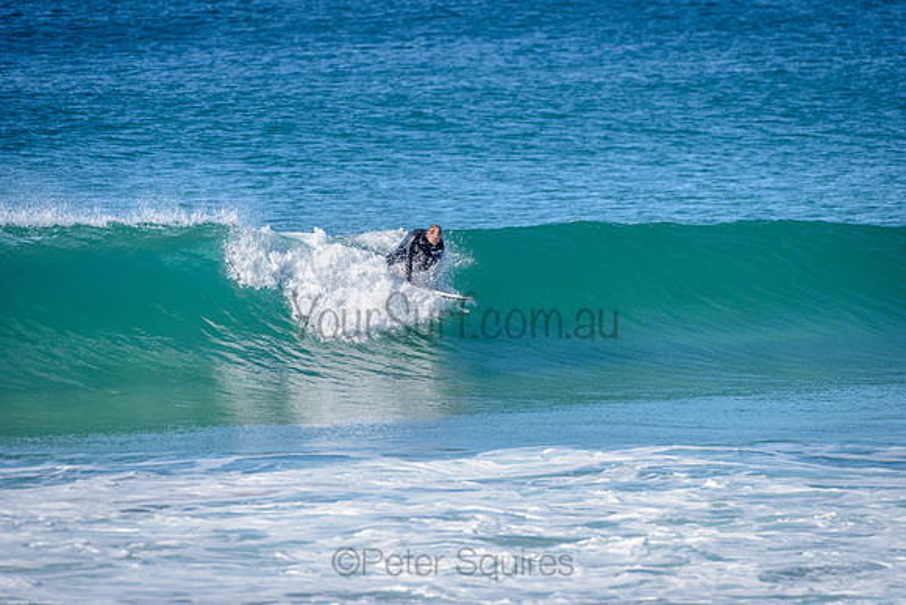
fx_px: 12586
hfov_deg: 4.1
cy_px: 302
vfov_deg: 2.8
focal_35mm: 500
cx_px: 453
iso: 220
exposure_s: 1/2000
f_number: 5.6
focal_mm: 500
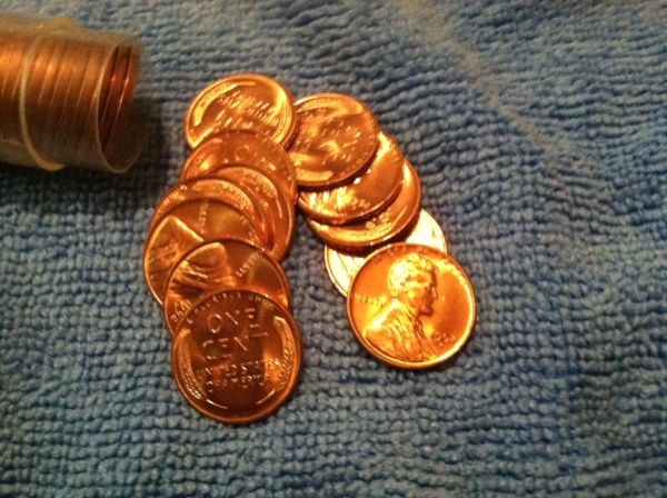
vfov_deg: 40.6
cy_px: 249
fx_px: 673
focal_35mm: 35
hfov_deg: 52.7
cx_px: 334
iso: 1000
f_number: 2.8
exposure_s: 1/15
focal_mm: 3.85
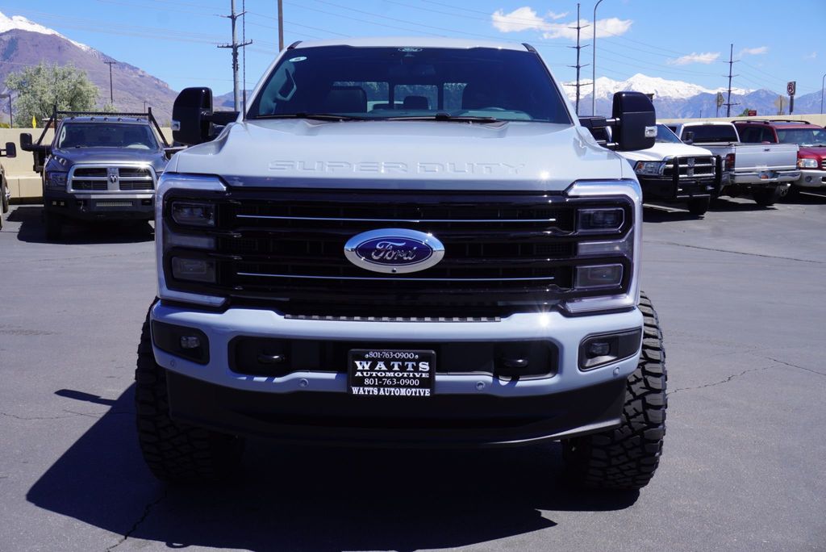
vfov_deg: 34.3
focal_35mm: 39
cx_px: 413
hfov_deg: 49.5
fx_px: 895
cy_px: 276
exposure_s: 1/125
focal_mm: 26
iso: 100
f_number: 10
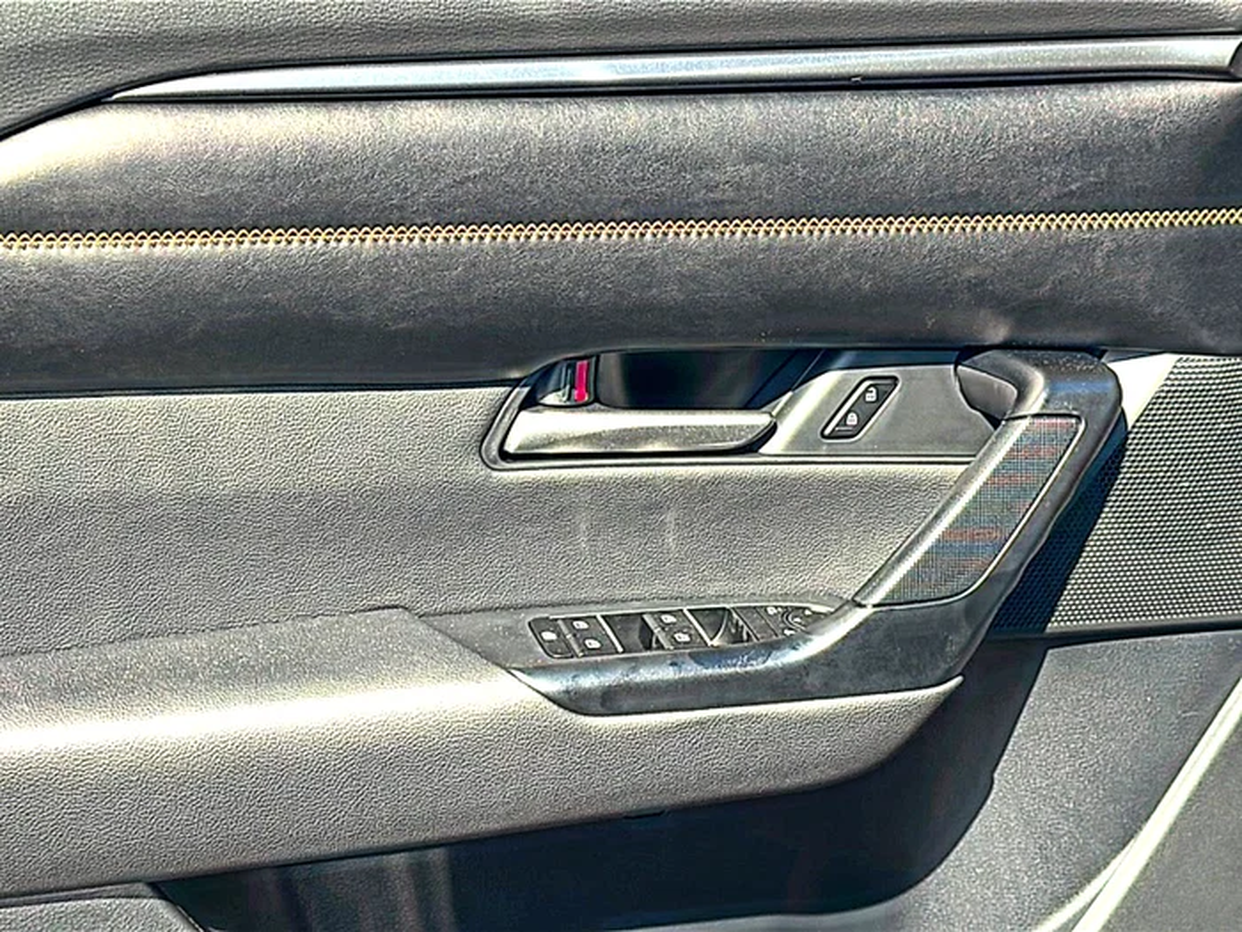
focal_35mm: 53
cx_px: 621
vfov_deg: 27.5
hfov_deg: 36.2
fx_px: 1902
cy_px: 466
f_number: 1.78
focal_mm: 6.86
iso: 64
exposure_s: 1/517
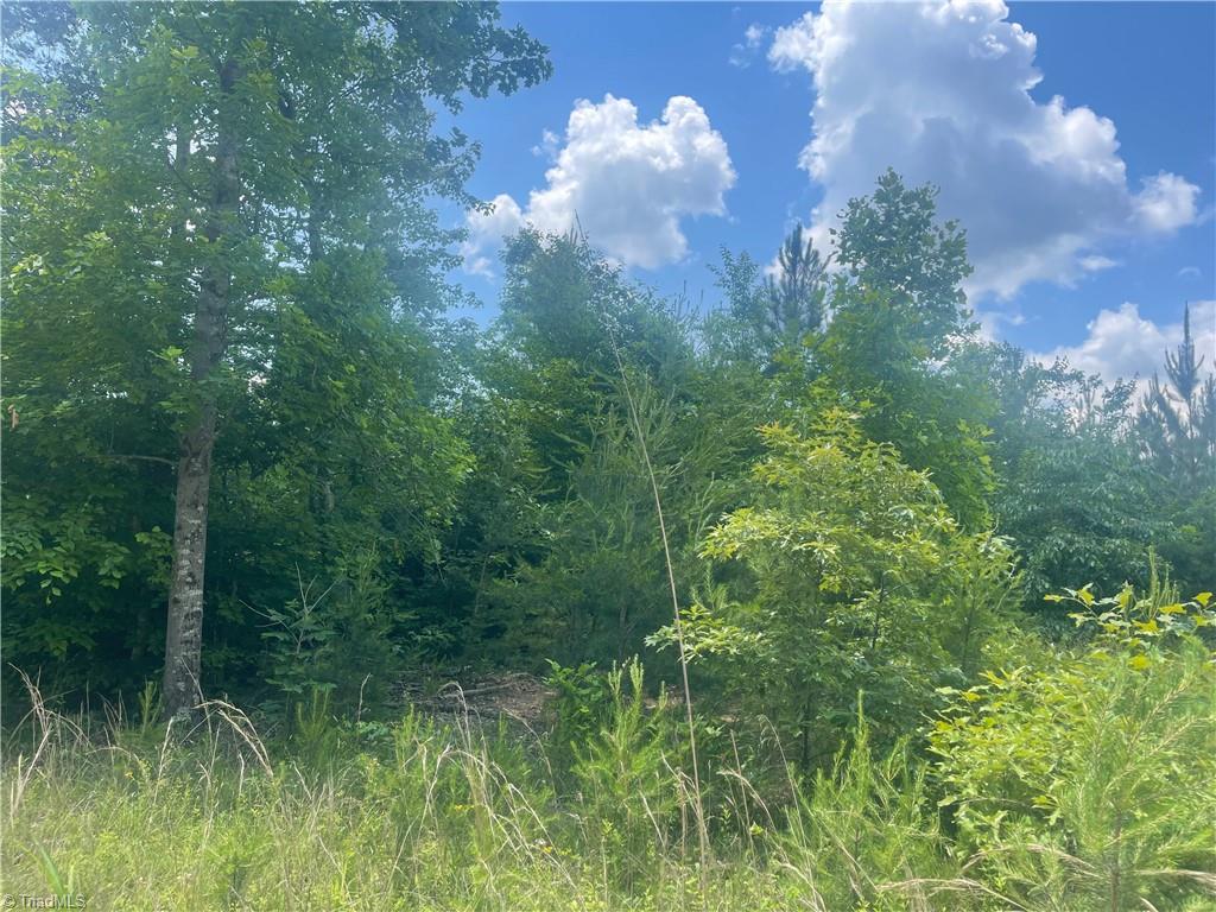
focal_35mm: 26
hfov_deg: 67.3
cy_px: 456
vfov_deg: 53.1
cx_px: 608
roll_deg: -2.2
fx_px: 913
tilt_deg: +8.0
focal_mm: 5.1
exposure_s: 1/1387
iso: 32
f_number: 1.6
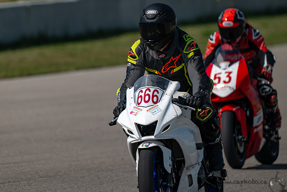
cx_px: 113
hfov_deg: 3.4
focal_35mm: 605
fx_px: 4827
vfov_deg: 2.3
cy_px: 76
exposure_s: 1/1250
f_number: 6.3
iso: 110
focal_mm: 500
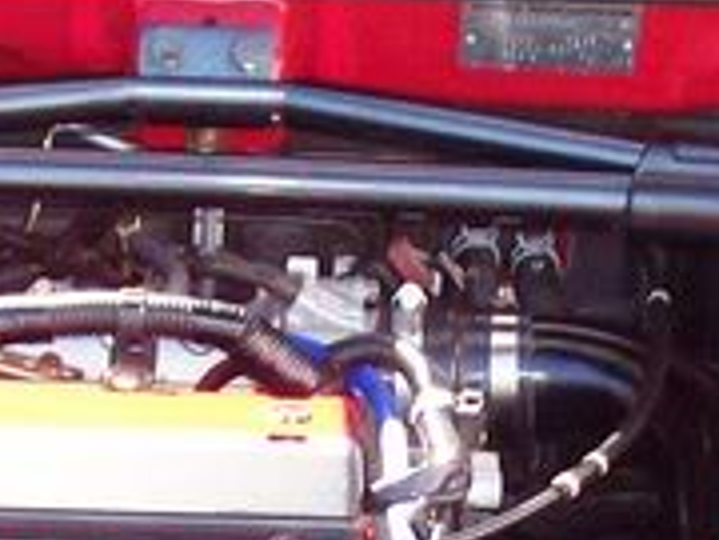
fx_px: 3323
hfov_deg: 12.3
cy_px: 570
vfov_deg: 9.2
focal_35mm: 160
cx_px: 246
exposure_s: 1/88.5
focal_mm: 6
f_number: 2.7
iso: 80
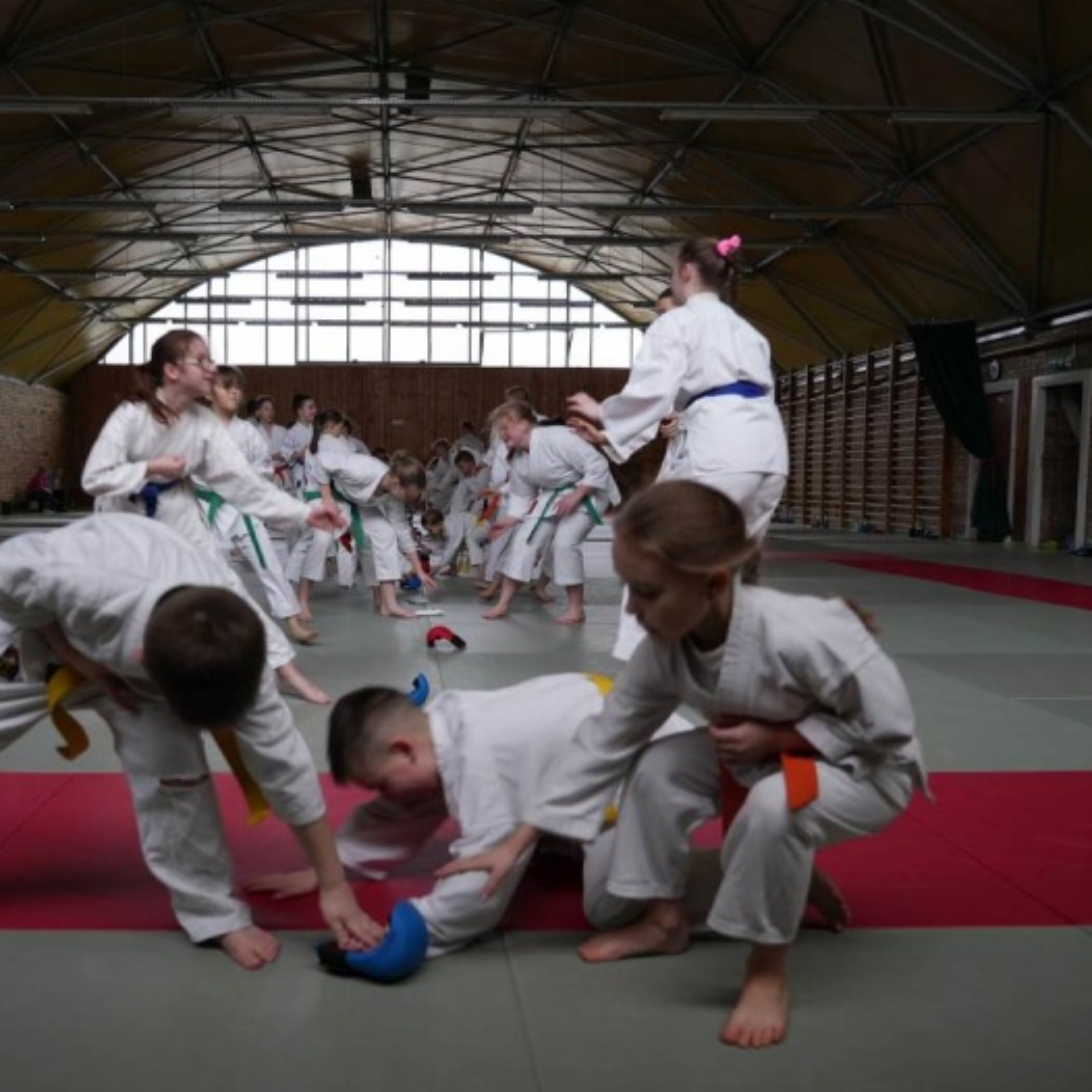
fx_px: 1106
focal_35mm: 31
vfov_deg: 52.5
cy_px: 547
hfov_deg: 52.0
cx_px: 413
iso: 1000
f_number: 4
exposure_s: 1/160
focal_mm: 24
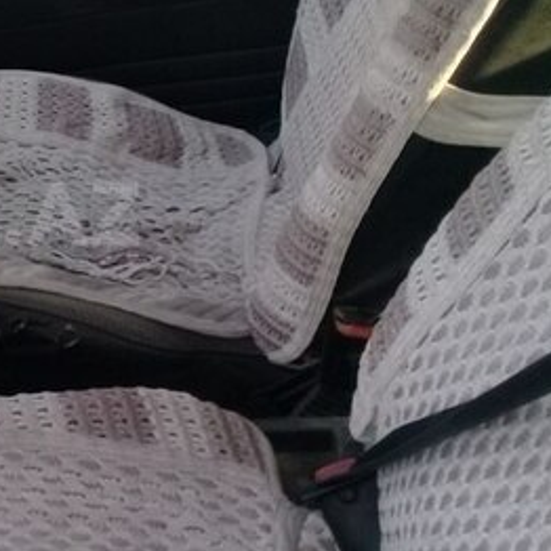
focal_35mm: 69
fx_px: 1243
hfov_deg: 23.3
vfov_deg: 24.9
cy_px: 213
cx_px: -76
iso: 80
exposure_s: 1/100
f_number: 2.2
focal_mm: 3.3
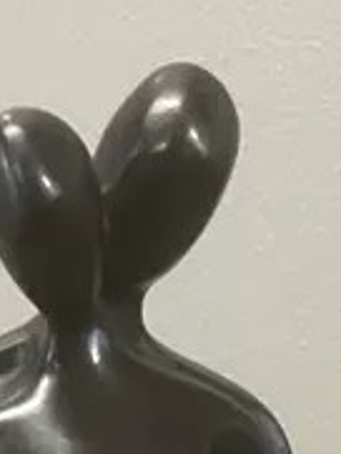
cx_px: 720
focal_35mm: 158
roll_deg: +0.8
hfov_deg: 8.8
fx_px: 2073
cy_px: 1006
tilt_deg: -16.3
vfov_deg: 11.0
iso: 320
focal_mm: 3.99
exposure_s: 1/50
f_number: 1.8
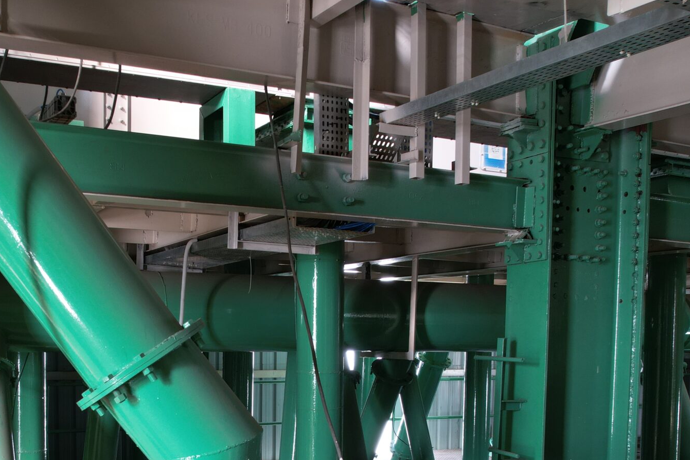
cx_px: 257
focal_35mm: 42
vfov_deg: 30.7
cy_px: 401
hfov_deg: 46.0
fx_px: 805
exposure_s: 1/15
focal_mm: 8.38
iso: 180
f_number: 2.8
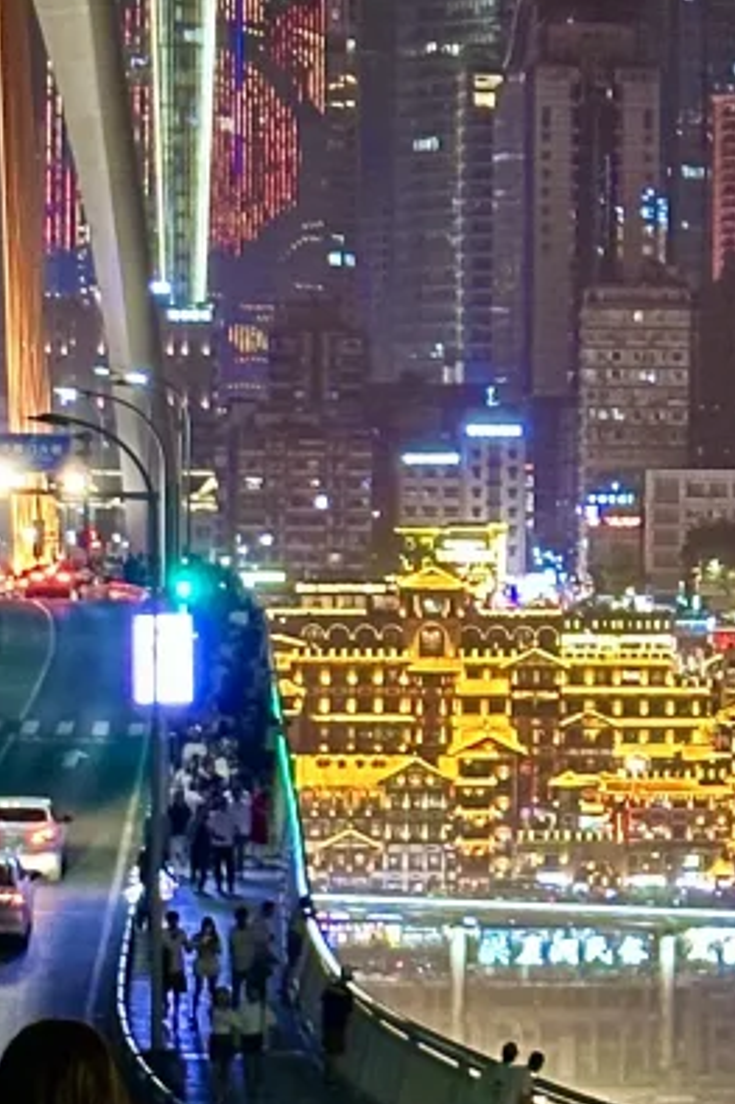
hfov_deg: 7.5
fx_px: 5578
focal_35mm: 182
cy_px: 553
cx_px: 858
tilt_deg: +1.1
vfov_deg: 11.3
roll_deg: -1.0
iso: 500
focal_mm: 6.86
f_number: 1.78
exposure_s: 1/33
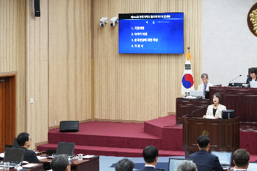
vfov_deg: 15.7
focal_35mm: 87
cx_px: 184
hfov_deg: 23.2
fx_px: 621
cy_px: 102
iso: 640
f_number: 4.5
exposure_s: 1/50
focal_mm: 45
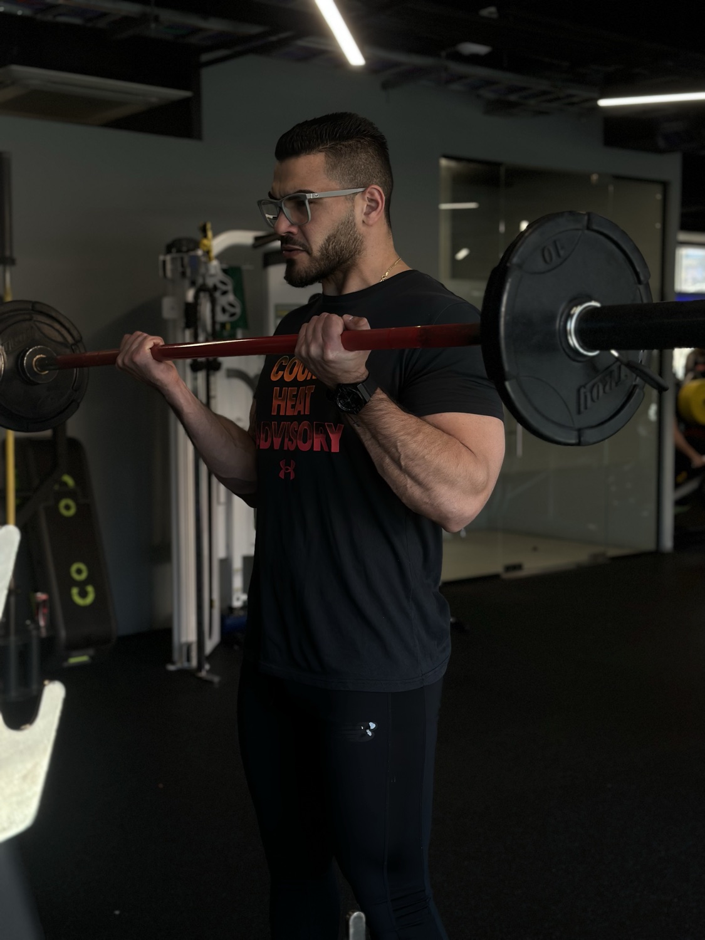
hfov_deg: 30.3
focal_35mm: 48
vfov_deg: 39.7
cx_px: 352
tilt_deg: -4.8
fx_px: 1303
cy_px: 470
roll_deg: +0.4
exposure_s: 1/195
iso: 80
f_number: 1.78
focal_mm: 6.86
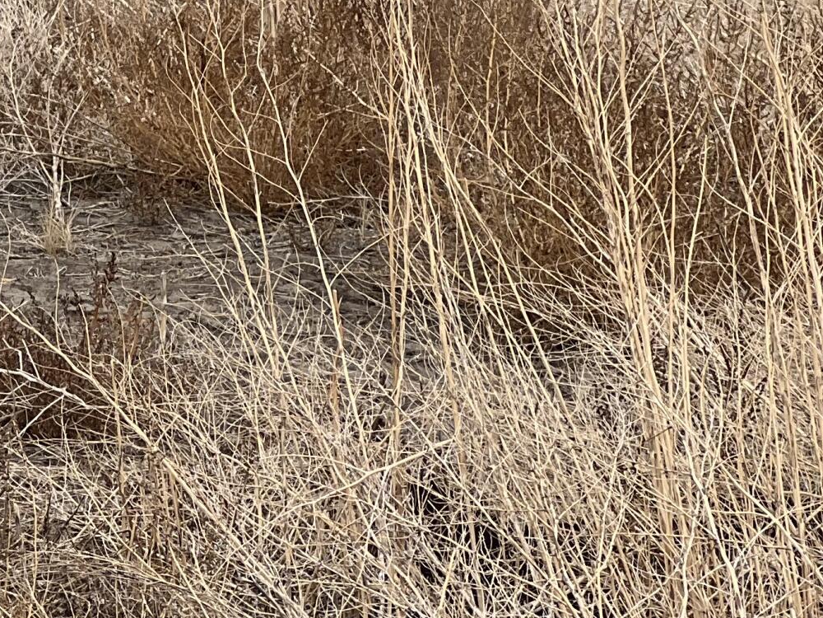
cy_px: -12
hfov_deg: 8.5
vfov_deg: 6.4
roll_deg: -0.7
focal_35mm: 231
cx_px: -194
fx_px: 5492
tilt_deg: -3.3
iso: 25
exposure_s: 1/221
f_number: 2.8
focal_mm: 9
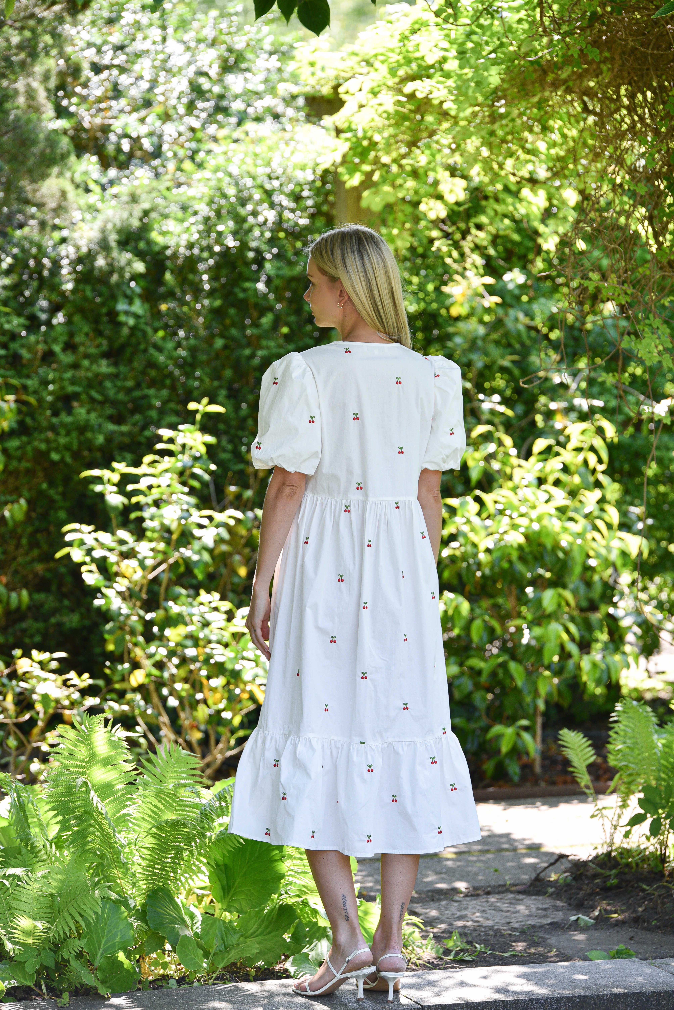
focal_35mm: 145
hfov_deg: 9.5
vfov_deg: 14.1
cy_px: 505
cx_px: 337
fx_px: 4068
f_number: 5
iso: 400
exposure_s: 1/400
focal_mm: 145
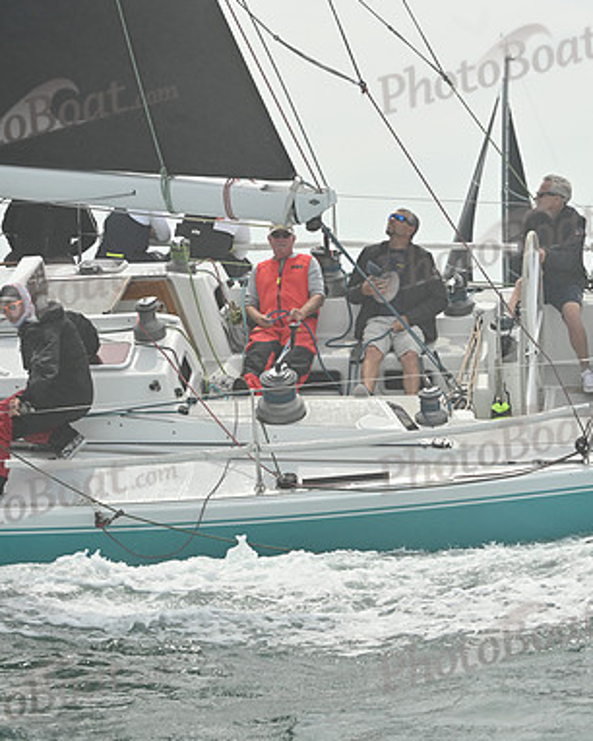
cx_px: 279
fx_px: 2872
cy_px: 371
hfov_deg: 11.8
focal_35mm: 131
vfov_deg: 14.7
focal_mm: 92
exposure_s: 1/1250
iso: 320
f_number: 7.1
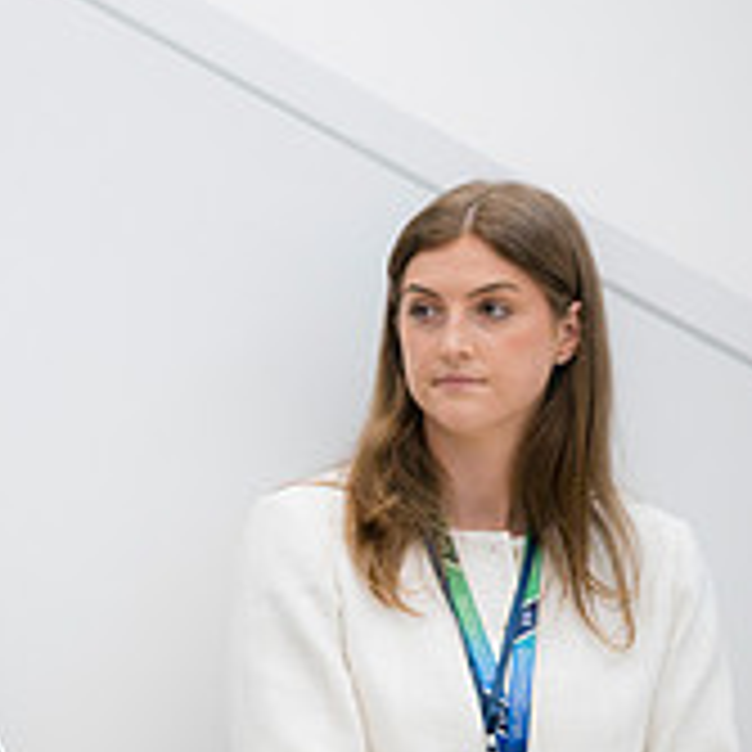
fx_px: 8651
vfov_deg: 5.0
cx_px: -216
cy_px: 371
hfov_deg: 5.0
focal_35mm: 352
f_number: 2.8
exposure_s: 1/200
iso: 500
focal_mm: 119
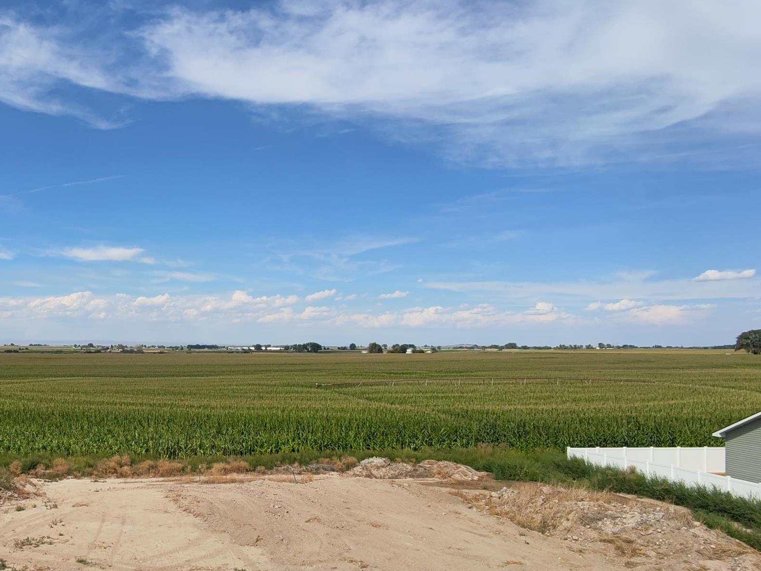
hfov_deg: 53.8
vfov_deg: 45.2
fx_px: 681
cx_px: 135
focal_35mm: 31
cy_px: 337
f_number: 2.55
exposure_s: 1/1684
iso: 102
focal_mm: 16
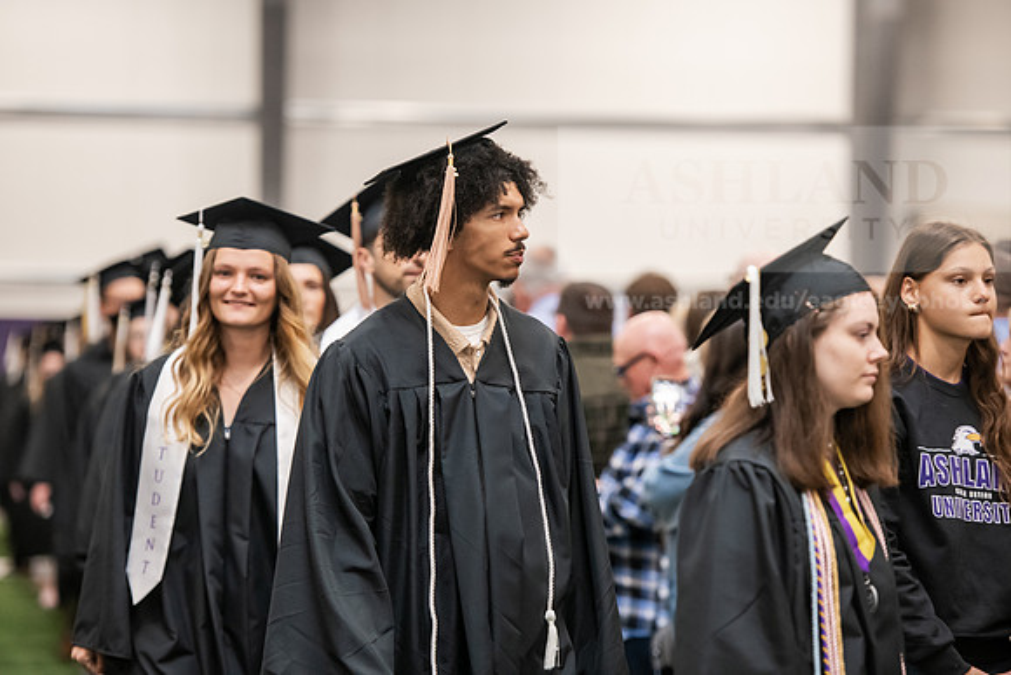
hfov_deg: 14.2
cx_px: 506
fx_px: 4073
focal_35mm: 145
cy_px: 338
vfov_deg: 9.5
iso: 2500
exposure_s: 1/200
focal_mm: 145
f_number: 3.2
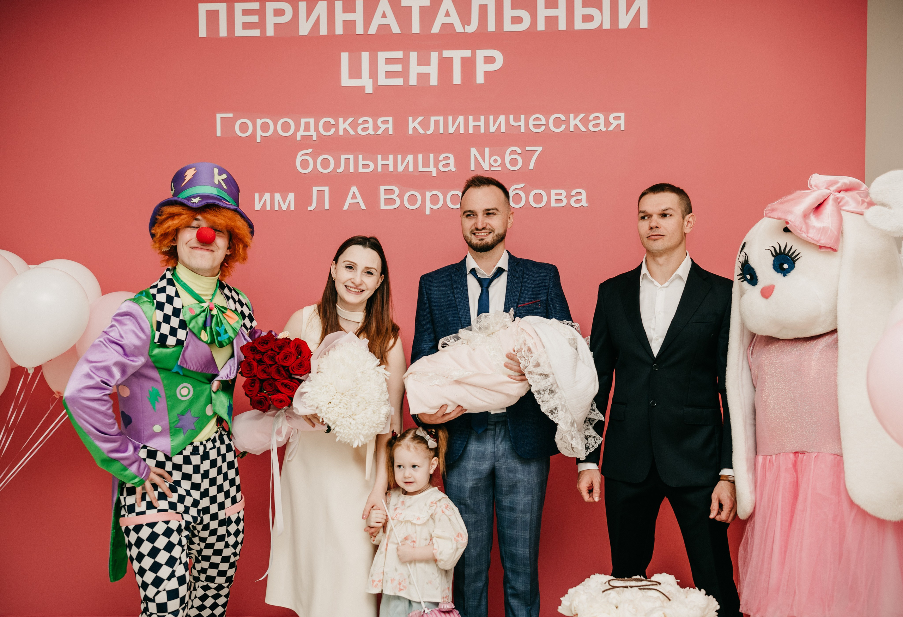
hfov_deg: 48.7
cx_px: 446
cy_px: 333
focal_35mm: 39
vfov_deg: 34.3
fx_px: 997
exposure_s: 1/160
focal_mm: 36
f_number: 4
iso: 125
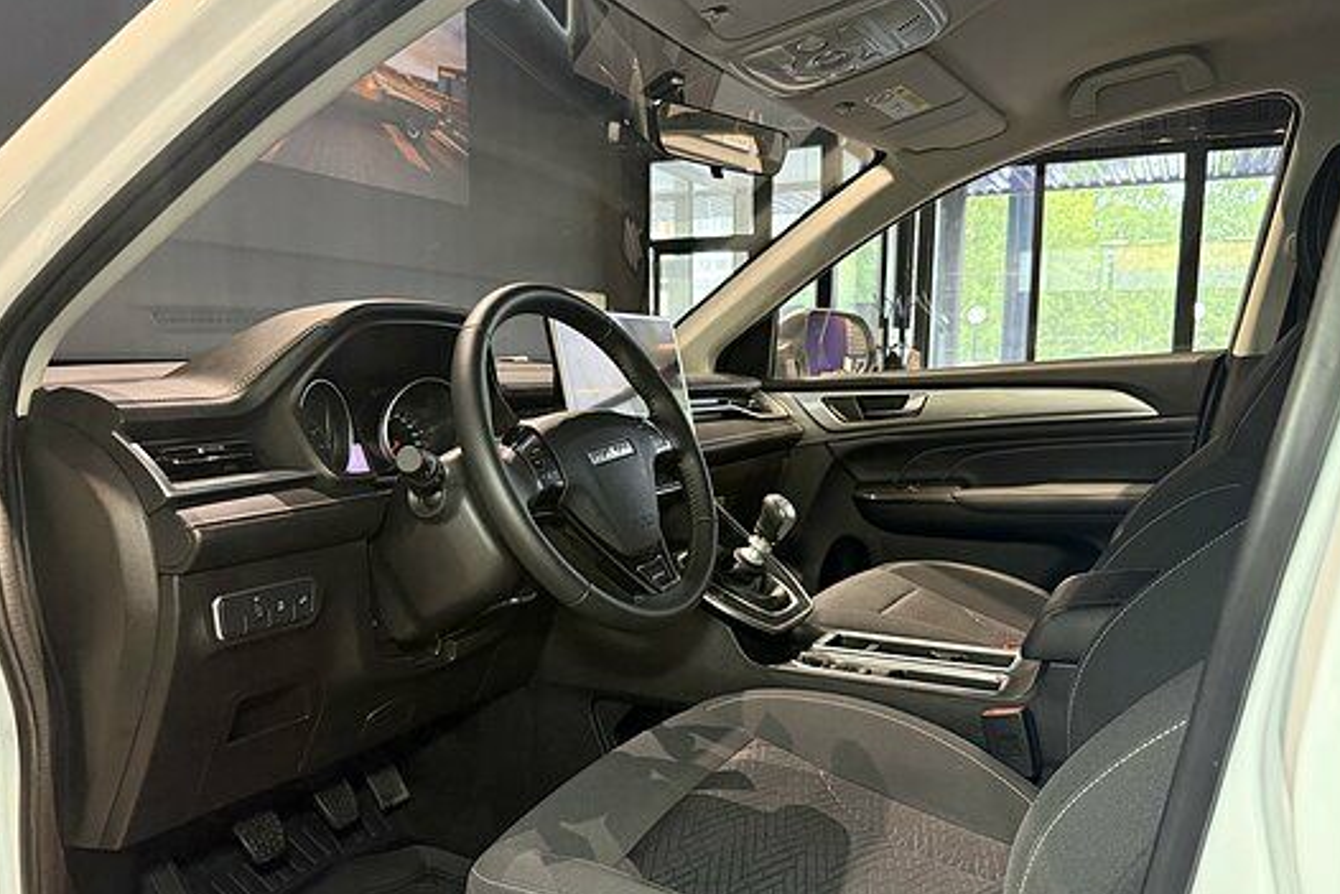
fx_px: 968
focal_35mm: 26
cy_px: 500
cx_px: 685
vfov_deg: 49.5
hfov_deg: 69.4
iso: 500
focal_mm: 6.76
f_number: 1.78
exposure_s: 1/50
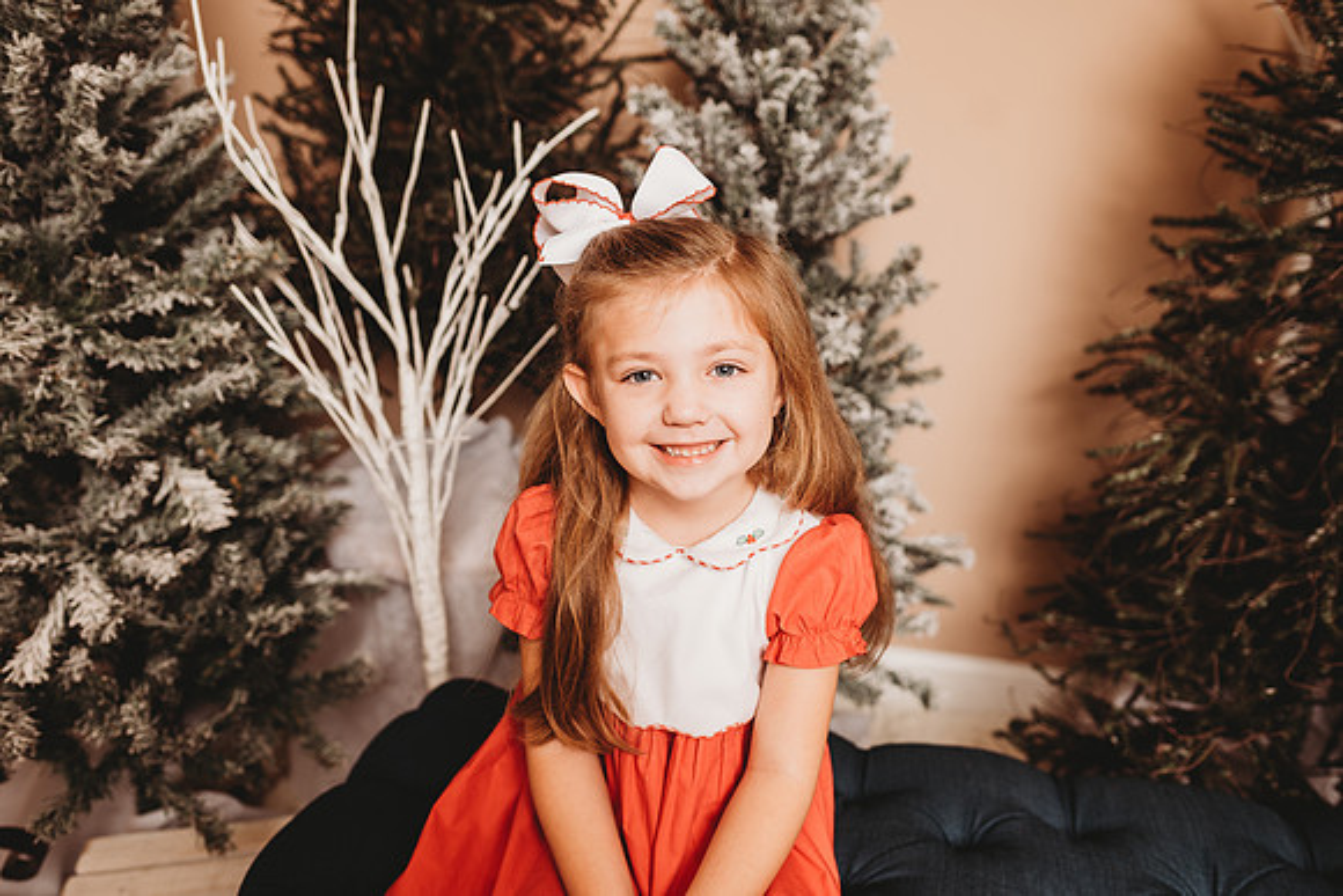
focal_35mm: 24
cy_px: 448
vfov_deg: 53.2
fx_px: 896
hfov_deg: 73.7
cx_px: 672
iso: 100
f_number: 2.8
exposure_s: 1/160
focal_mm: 24
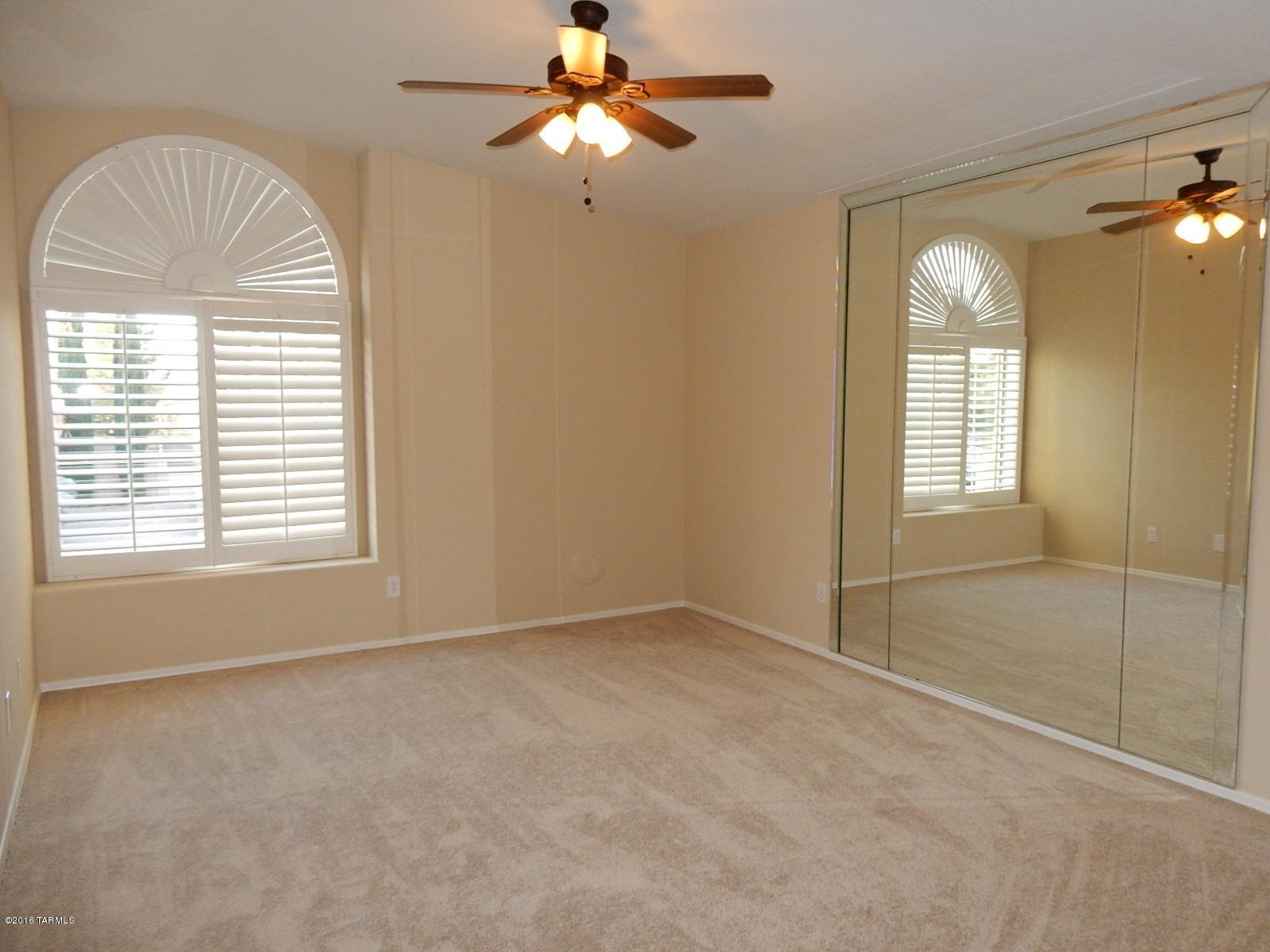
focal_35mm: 25
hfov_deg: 69.4
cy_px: 476
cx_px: 635
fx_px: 917
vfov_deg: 54.9
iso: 280
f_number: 3.7
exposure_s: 1/30
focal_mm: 4.5
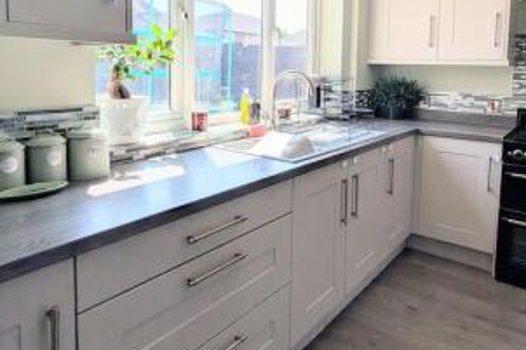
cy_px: 98
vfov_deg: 51.4
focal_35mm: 24
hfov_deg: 72.7
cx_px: 324
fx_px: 350
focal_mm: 2.02
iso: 54
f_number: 1.7
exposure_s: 1/1064
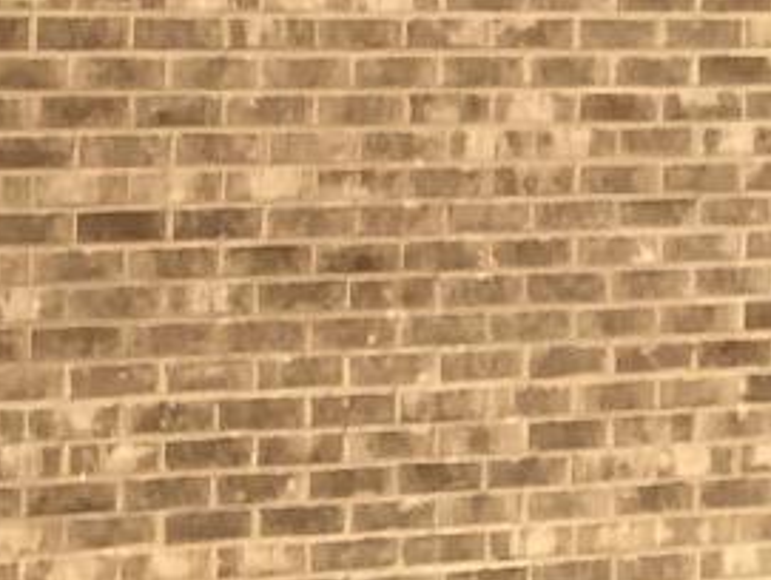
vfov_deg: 7.1
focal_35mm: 208
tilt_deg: +3.0
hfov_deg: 8.5
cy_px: -176
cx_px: 1957
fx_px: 4639
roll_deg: +0.0
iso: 20
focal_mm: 3.99
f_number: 1.8
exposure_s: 1/2336
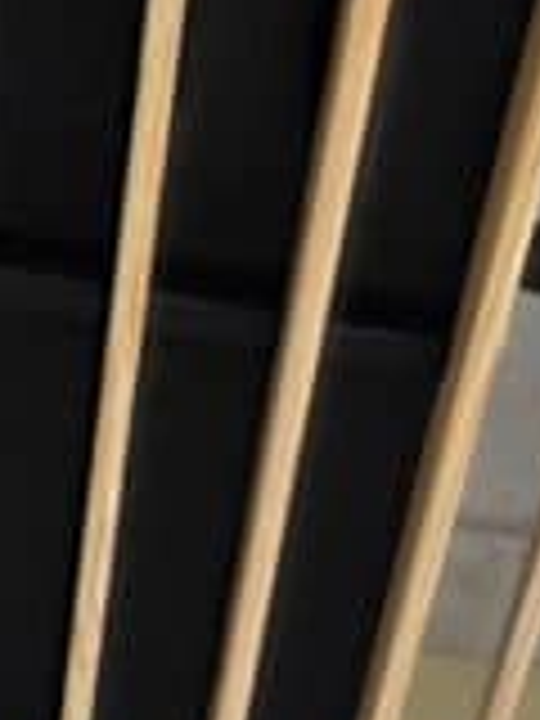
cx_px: 567
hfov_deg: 10.0
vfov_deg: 12.3
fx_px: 3058
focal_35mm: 147
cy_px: 1282
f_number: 1.7
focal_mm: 6.3
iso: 160
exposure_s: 1/180
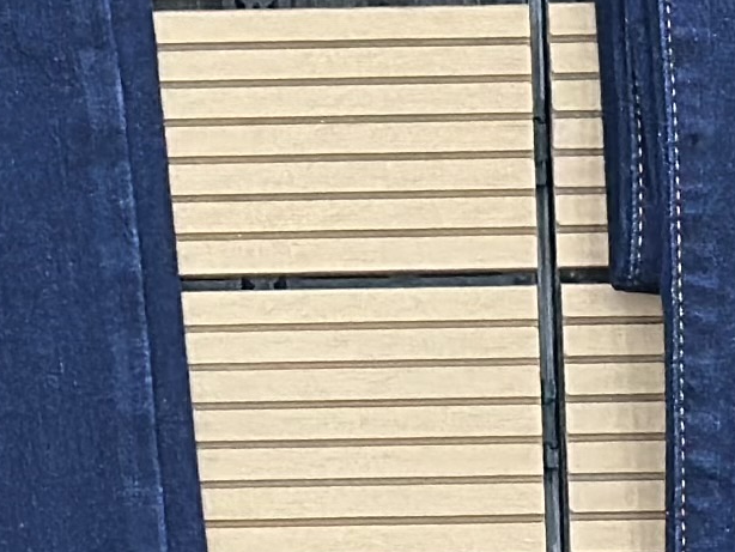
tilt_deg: -74.8
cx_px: 158
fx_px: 6691
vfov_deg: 4.6
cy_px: -748
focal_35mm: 315
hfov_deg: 6.3
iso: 250
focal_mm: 6.86
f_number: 1.78
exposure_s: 1/40
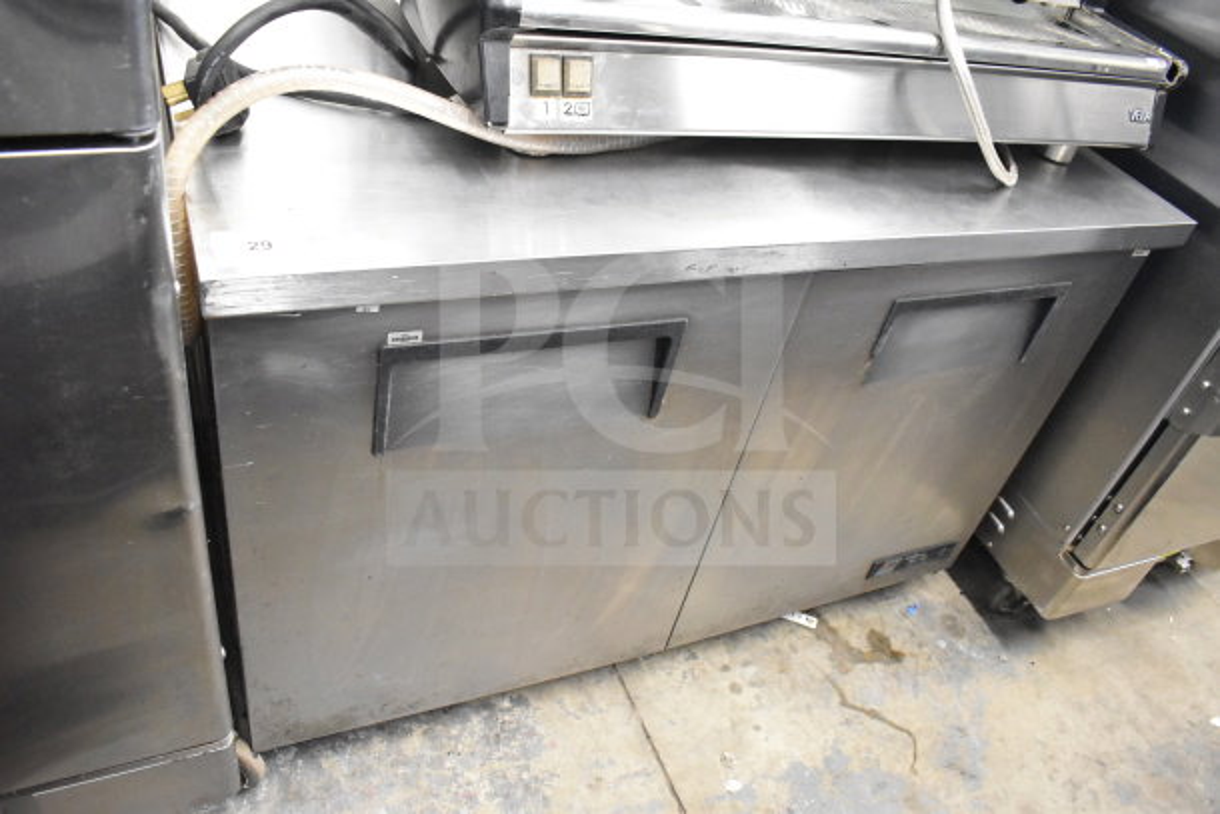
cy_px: 407
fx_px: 915
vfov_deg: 48.0
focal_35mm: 27
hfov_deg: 67.4
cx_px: 610
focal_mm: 18
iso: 6400
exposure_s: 1/60
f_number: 4
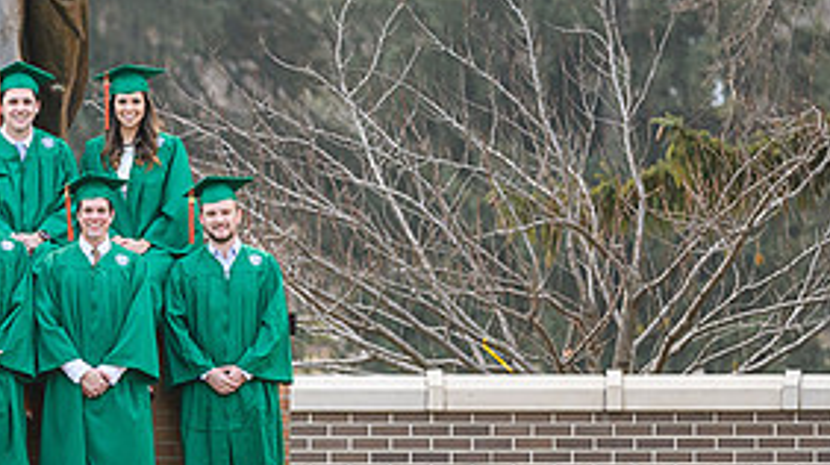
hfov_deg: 3.8
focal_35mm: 576
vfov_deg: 2.1
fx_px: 12665
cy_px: 88
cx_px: 110
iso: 800
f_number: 5
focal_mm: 240
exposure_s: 1/500
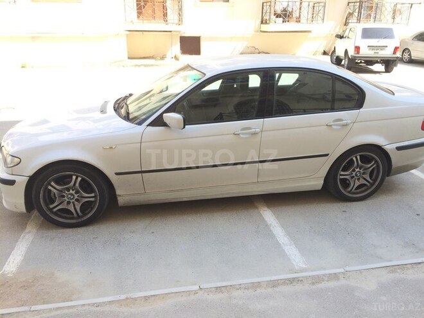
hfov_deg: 61.7
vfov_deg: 48.2
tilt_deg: -19.4
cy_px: 159
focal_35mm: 29
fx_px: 355
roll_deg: -1.6
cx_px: 212
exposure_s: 1/380
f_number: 2.2
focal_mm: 4.15
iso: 32
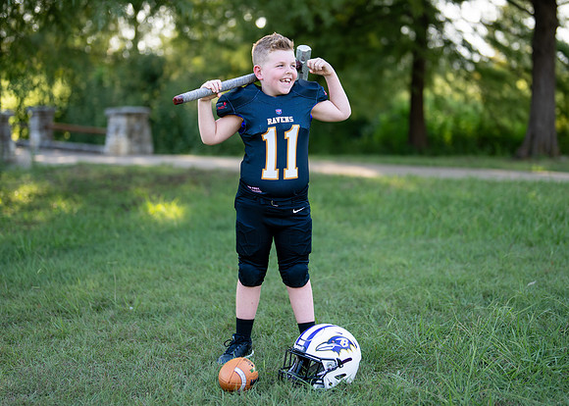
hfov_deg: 30.6
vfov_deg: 22.1
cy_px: 167
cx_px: 294
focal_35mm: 64
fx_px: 1040
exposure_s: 1/1250
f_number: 1.2
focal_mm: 50
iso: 100
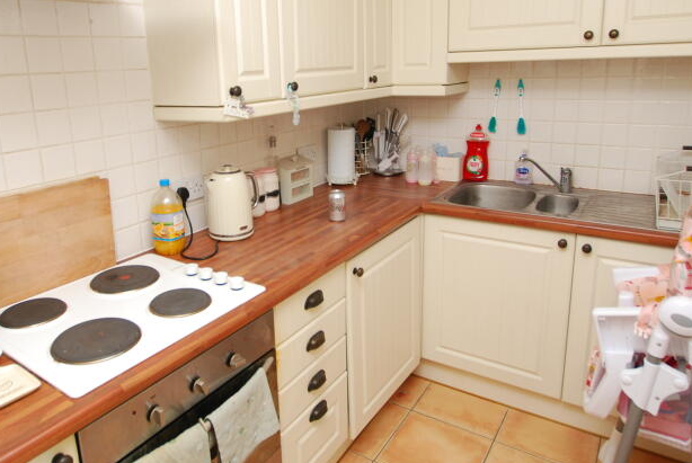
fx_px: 481
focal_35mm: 25
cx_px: 291
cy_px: 177
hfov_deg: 71.0
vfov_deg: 51.0
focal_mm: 10
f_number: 4
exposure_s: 1/60
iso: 200
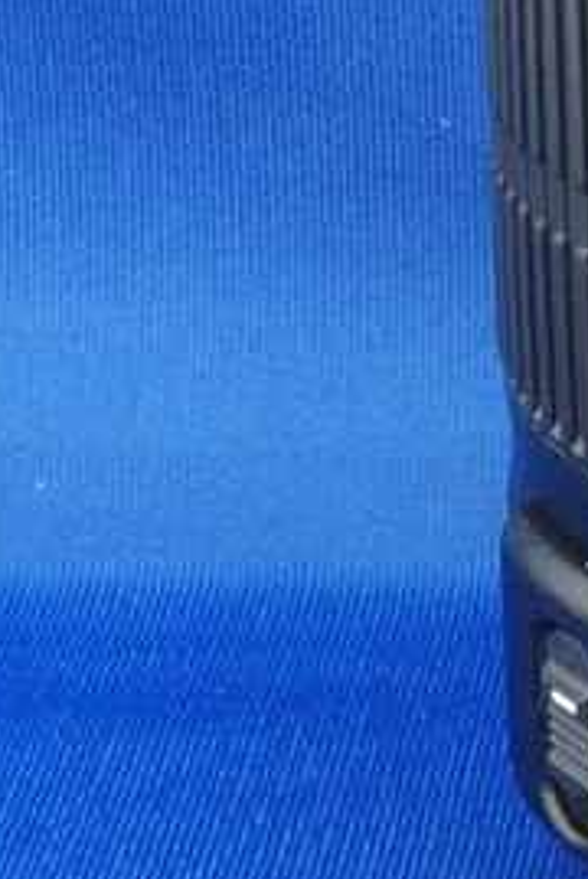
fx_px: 4301
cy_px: 255
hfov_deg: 7.5
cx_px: 1130
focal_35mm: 176
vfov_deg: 11.6
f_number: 8
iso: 100
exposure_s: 2.5
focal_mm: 8.1
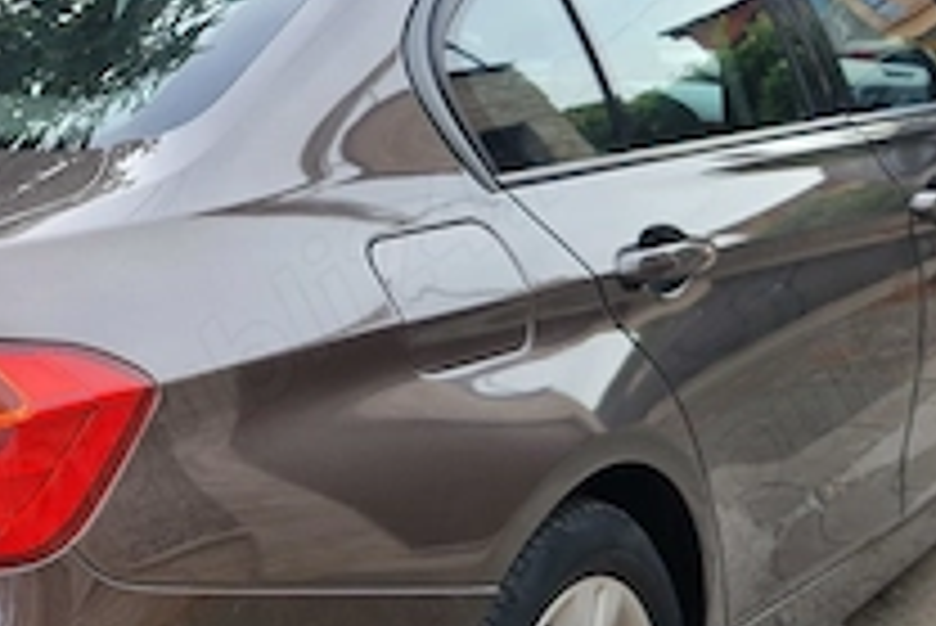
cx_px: 36
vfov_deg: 19.8
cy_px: 342
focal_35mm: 69
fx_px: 1795
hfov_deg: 27.8
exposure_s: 1/180
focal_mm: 5.4
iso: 50
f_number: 1.8
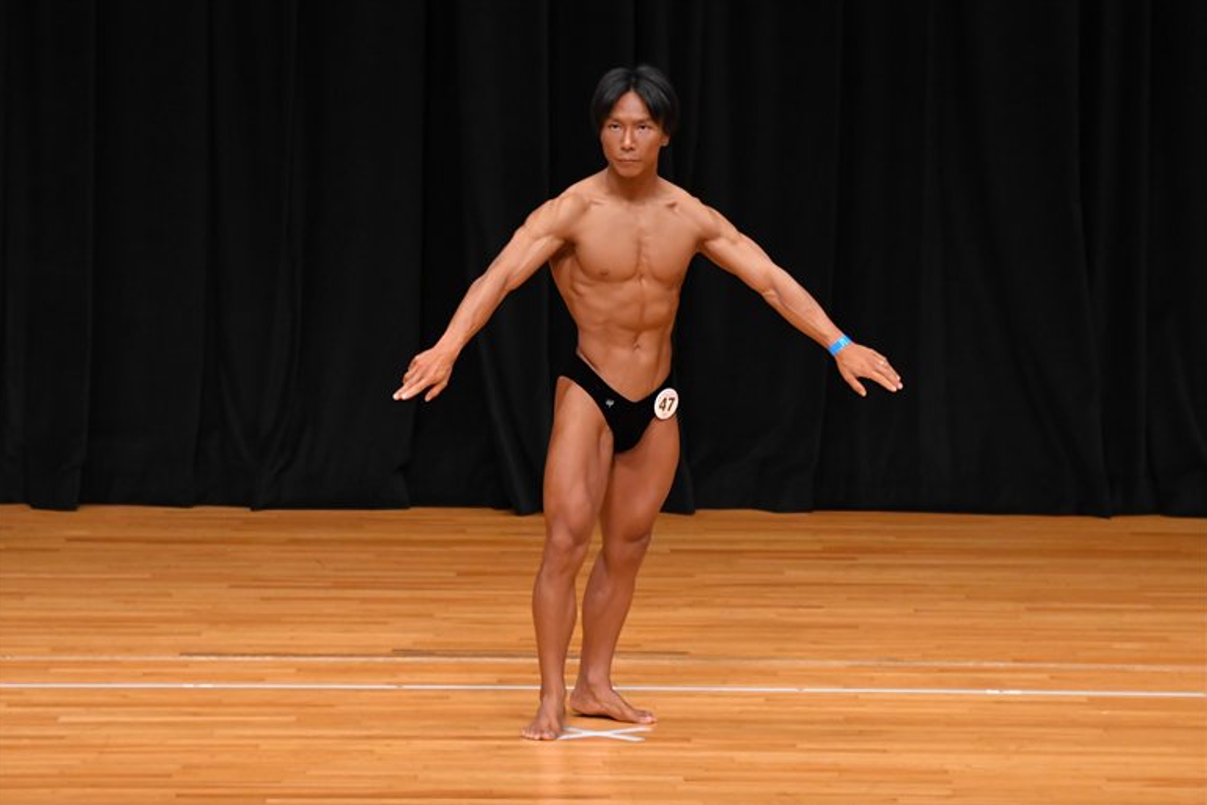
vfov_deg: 4.8
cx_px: 600
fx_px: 9624
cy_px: 403
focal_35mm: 287
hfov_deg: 7.2
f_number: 5.6
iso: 3200
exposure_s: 1/400
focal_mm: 190
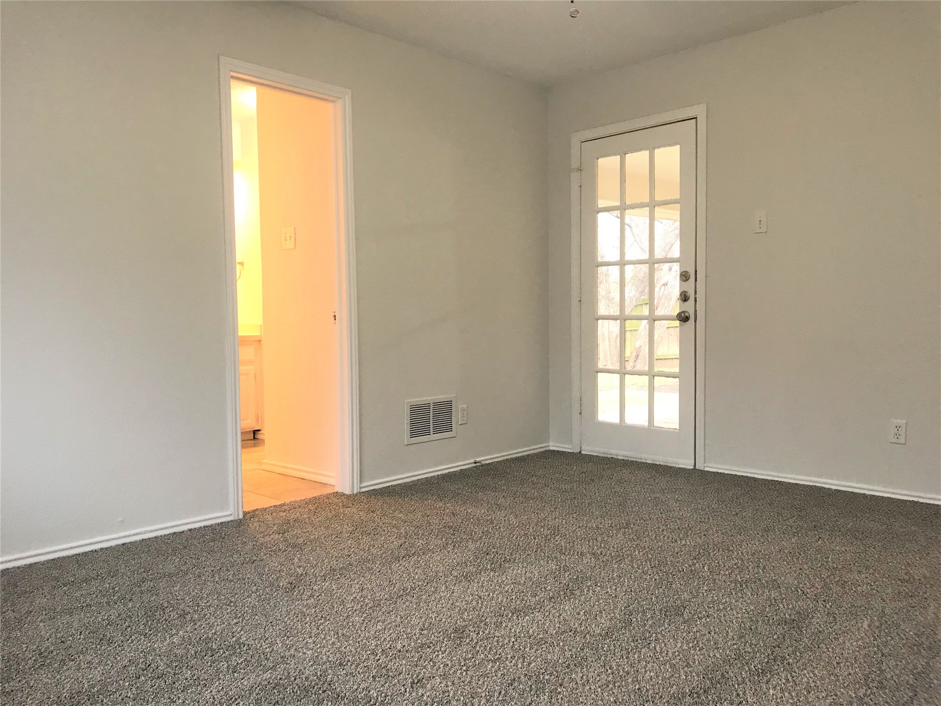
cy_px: 353
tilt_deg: -2.1
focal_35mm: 28
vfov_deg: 49.7
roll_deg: +0.4
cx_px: 470
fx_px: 761
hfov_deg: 63.4
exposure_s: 1/17
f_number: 1.8
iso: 40
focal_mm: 3.99
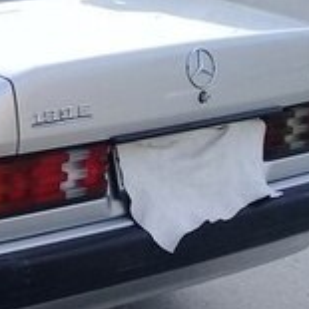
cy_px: 79
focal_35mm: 117
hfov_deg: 13.6
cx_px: -221
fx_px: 1182
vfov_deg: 14.8
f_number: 2.2
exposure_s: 1/501
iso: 50
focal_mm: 3.3
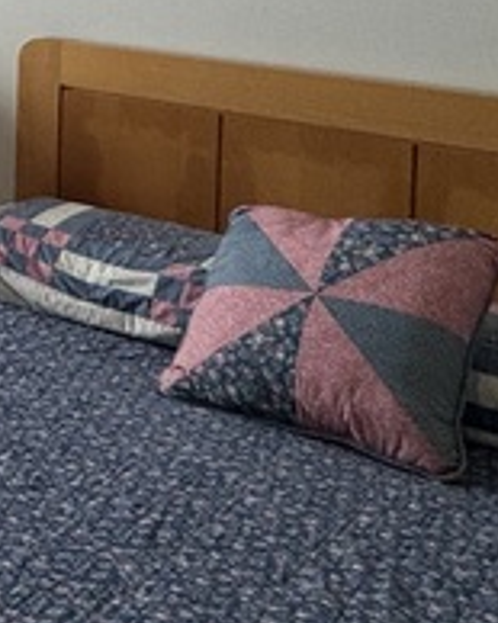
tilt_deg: -3.8
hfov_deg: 15.8
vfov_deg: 24.3
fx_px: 1328
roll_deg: -0.3
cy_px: -96
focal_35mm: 72
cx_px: -549
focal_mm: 2.22
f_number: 2.2
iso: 64
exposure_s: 1/100
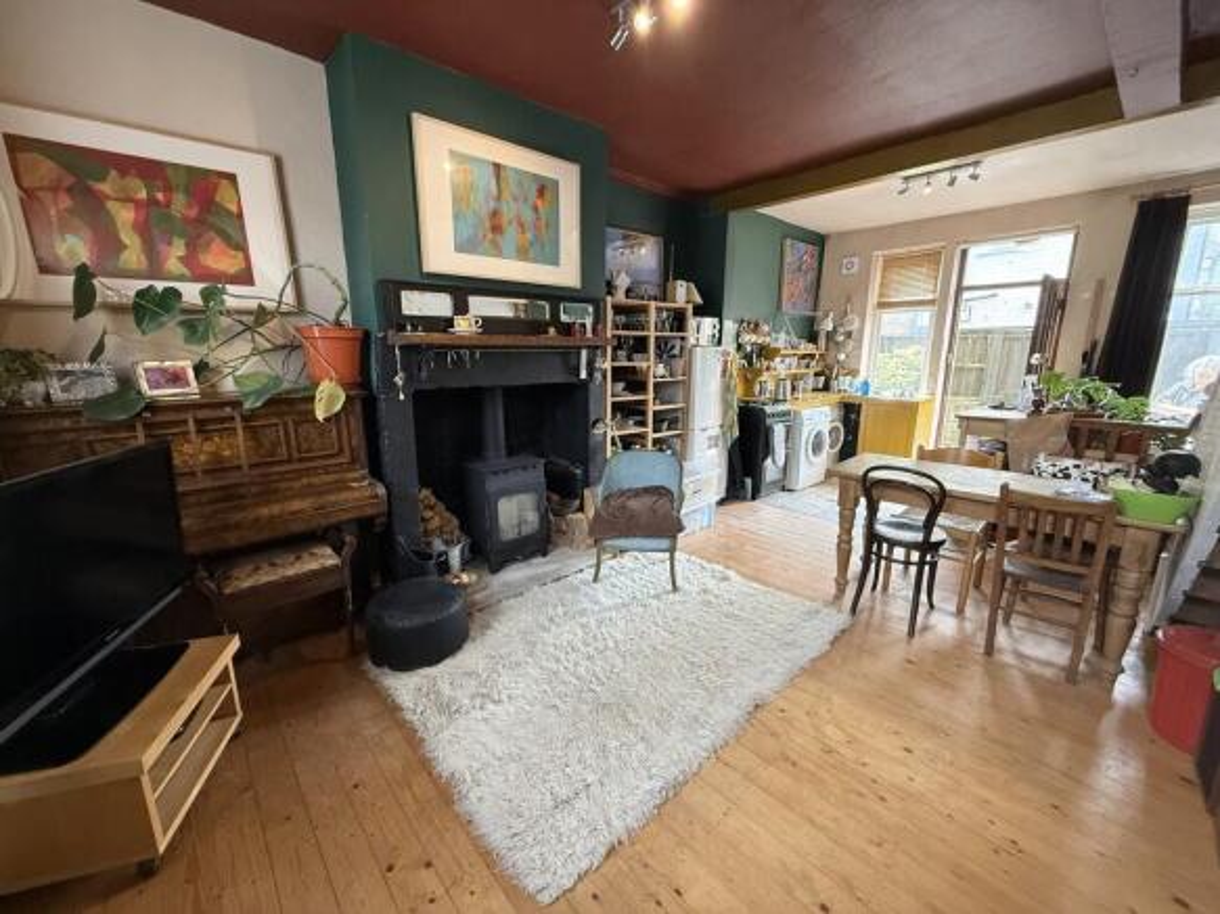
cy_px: 457
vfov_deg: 85.7
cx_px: 610
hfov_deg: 102.1
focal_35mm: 14
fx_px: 493
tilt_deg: -11.3
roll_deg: +0.9
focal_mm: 2.22
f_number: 2.2
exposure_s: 1/99
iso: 320
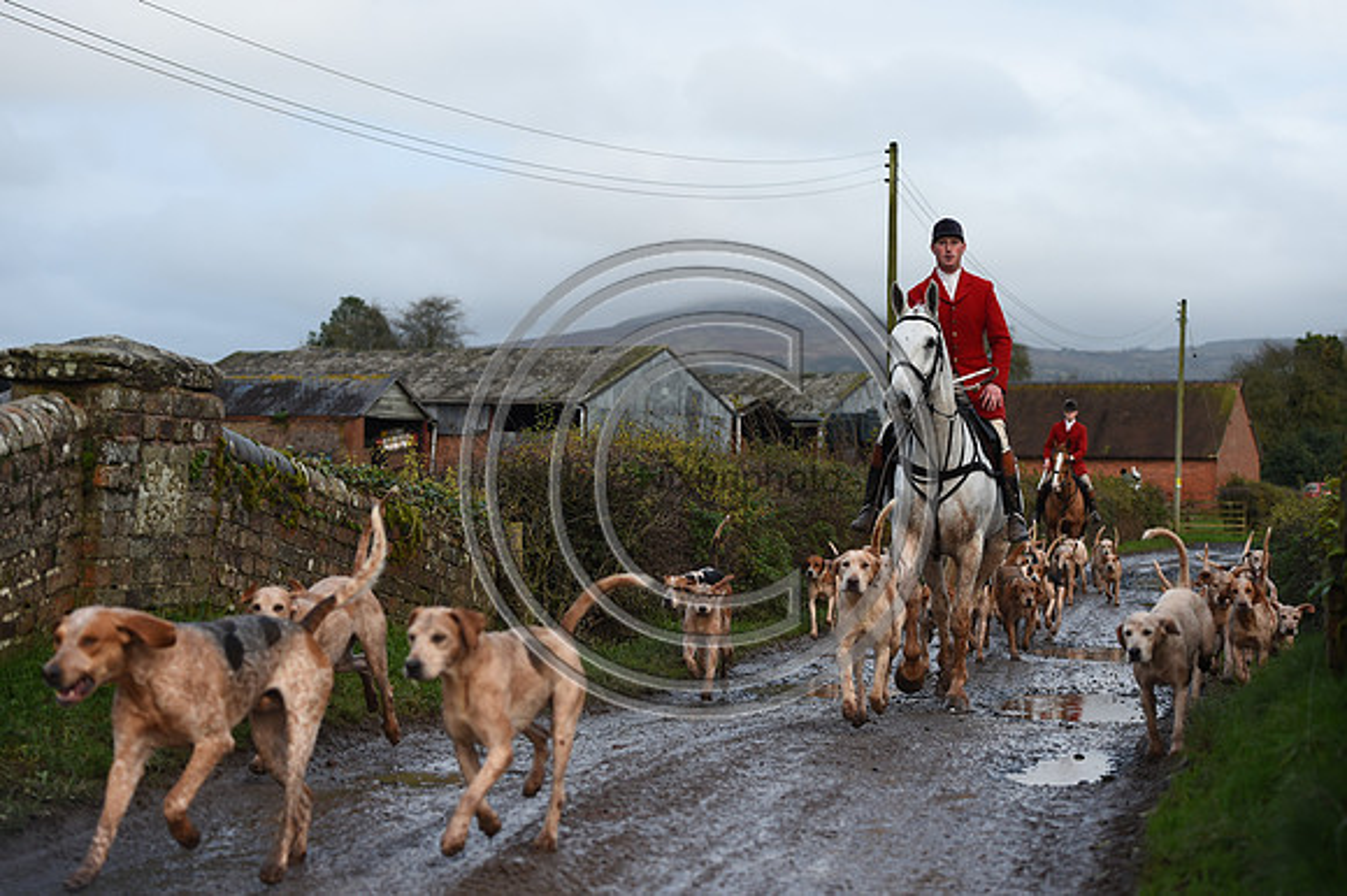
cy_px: 448
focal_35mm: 70
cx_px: 674
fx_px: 2618
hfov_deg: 28.9
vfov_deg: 19.4
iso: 560
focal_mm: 70
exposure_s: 1/1000
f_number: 3.5
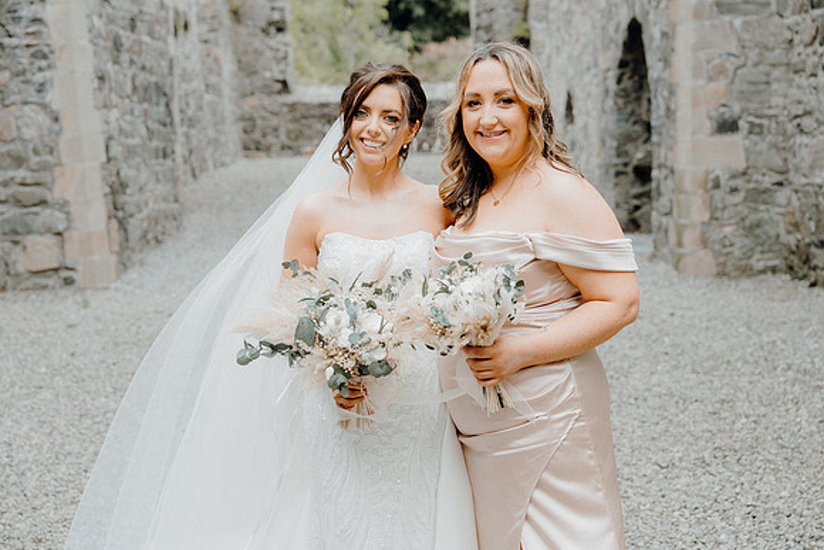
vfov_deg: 28.1
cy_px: 275
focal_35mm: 48
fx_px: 1099
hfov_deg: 41.1
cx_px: 412
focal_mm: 48
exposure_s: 1/160
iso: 125
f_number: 3.5
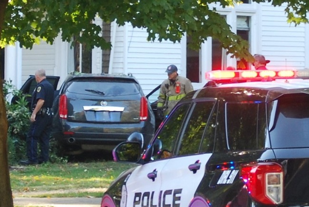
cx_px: 154
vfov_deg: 18.2
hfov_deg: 27.0
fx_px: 644
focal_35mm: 75
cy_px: 104
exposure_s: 1/40
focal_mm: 50
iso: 200
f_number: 5.6
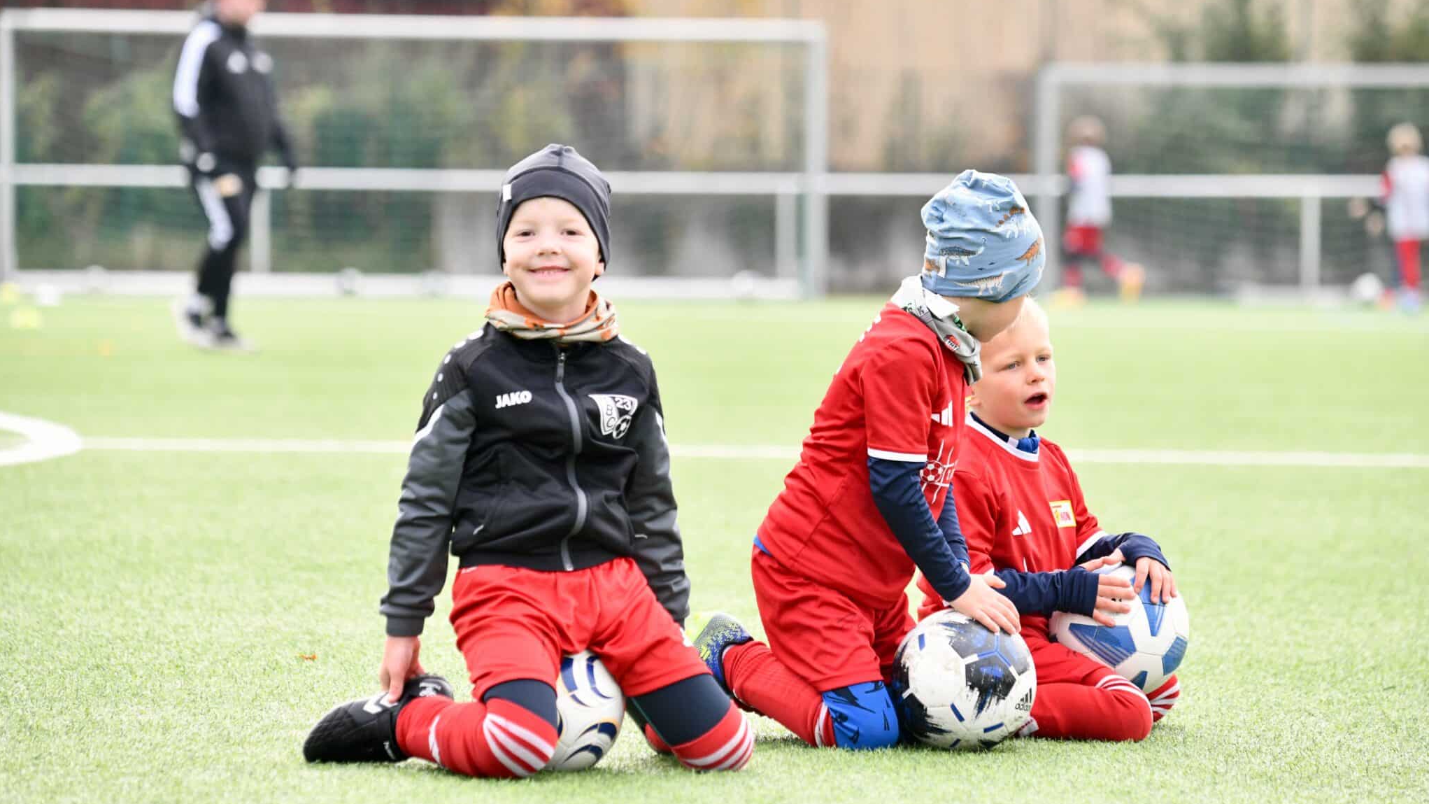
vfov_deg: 5.3
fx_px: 8753
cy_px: 368
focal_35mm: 231
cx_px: 713
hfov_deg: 9.3
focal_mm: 220
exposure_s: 1/1600
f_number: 5.3
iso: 2800
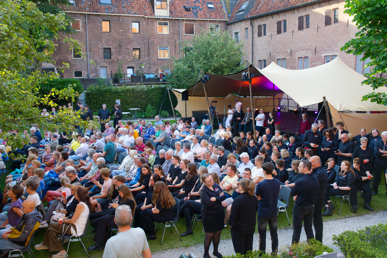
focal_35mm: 35
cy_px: 129
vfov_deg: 37.9
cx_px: 194
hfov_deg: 54.4
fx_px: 376
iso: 400
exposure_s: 1/100
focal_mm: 35
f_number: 6.3
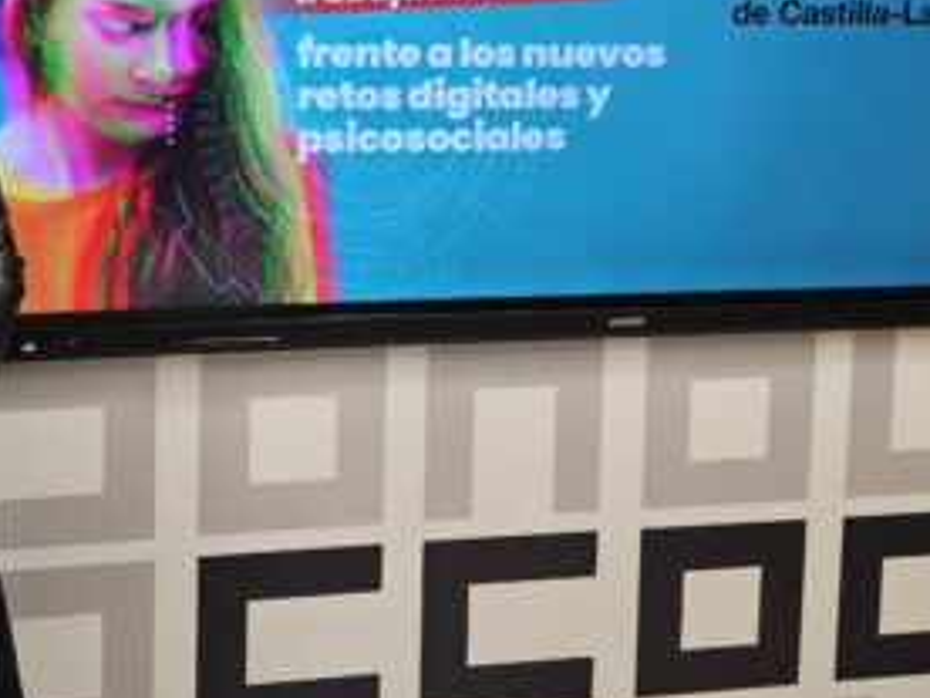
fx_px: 1343
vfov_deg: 28.2
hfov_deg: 37.7
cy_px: 98
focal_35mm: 50
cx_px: 303
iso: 50
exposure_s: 1/100
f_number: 1.8
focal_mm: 5.4
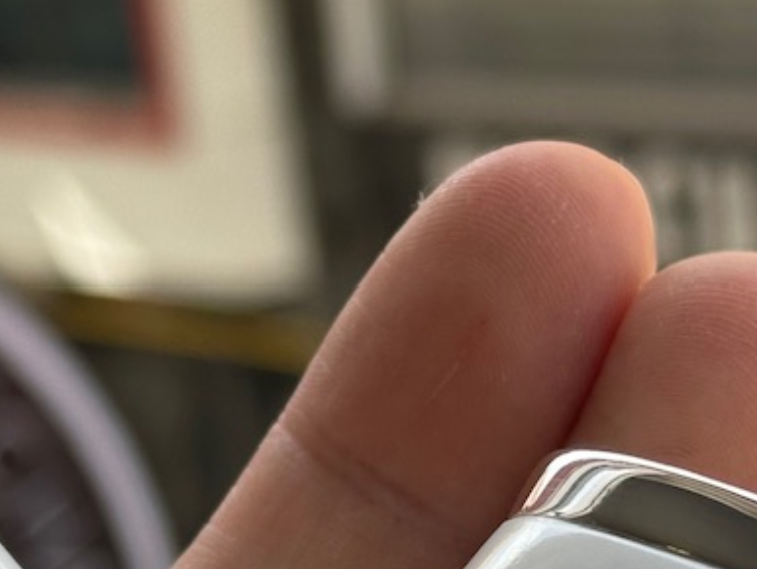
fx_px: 3479
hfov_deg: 12.4
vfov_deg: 9.2
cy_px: 679
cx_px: 202
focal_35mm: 159
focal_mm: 6.86
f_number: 1.78
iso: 64
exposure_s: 1/767
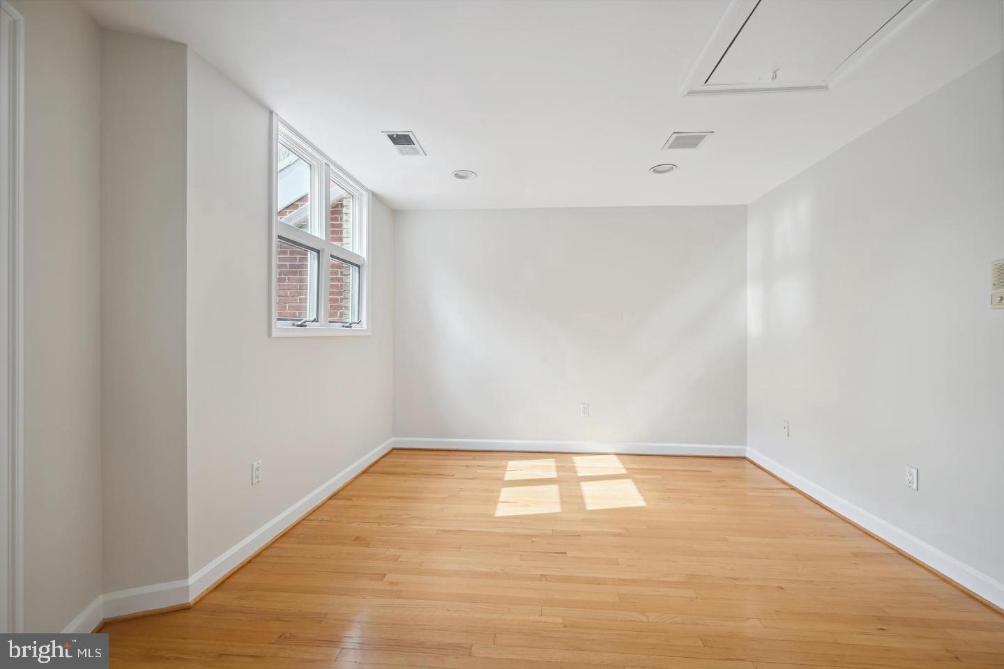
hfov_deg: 104.3
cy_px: 334
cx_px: 502
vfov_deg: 81.2
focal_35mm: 14
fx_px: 390
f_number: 9
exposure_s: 1/40
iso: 200
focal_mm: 14
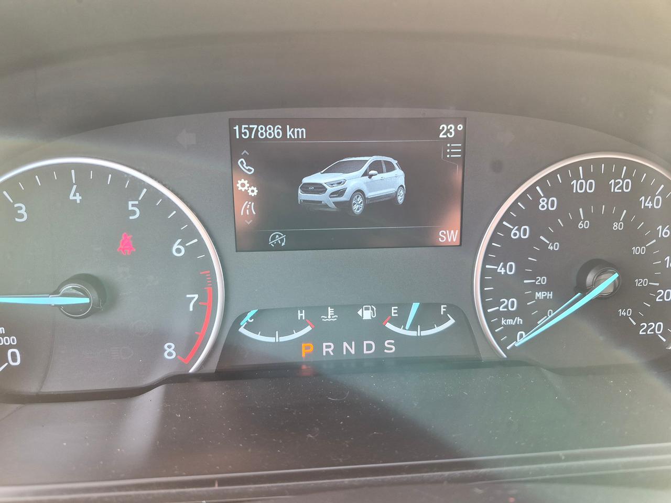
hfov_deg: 73.9
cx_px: 336
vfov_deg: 58.9
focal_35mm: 23
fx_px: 446
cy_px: 252
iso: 200
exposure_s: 1/120
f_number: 1.8
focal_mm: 5.4
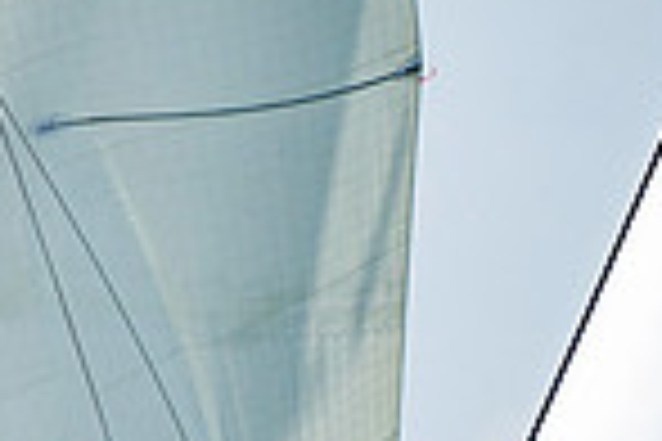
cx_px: 324
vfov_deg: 1.2
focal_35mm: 1107
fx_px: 20355
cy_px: 729
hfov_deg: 1.9
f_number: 5
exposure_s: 1/3200
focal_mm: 280
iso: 400
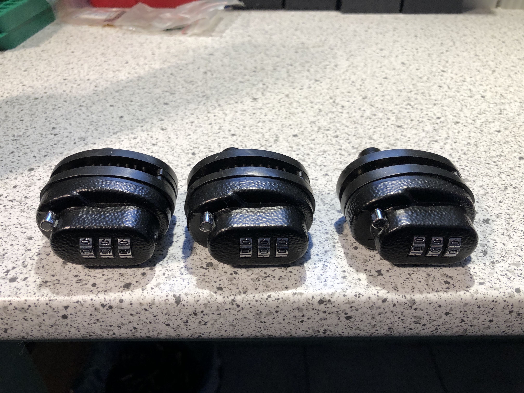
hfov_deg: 63.4
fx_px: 424
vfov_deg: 49.7
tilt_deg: -35.9
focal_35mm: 28
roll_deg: -0.5
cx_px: 262
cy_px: 196
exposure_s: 1/33
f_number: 1.8
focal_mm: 4
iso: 25
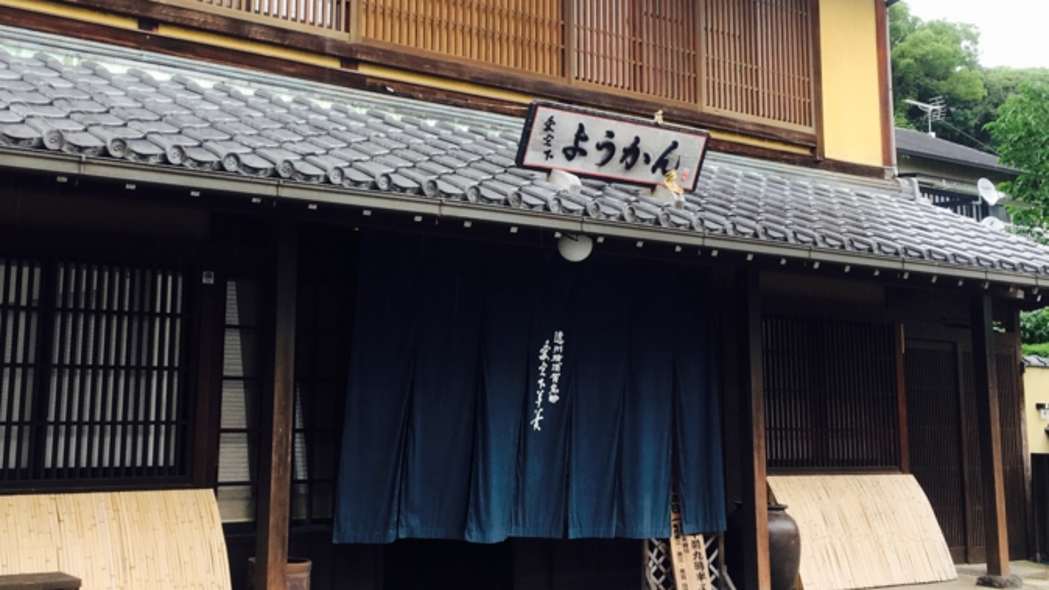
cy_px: 154
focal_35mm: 48
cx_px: 412
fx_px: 1335
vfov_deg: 24.7
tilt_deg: +10.5
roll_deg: -0.6
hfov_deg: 42.7
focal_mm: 4.15
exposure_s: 1/120
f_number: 2.2
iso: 25
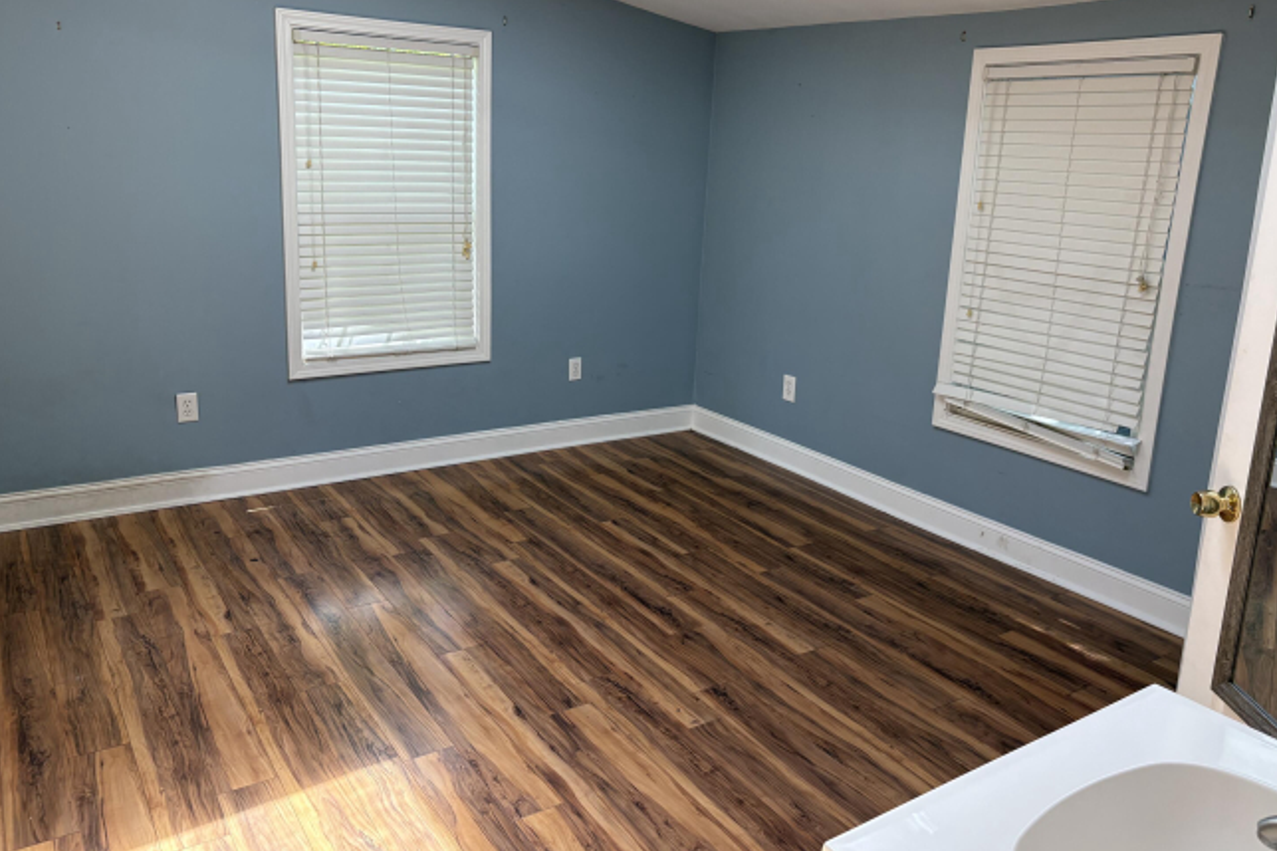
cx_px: 651
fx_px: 993
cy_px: 379
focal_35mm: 28
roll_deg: -2.2
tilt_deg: -12.2
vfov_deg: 46.3
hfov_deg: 65.5
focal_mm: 5.96
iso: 125
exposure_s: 1/236
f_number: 1.6
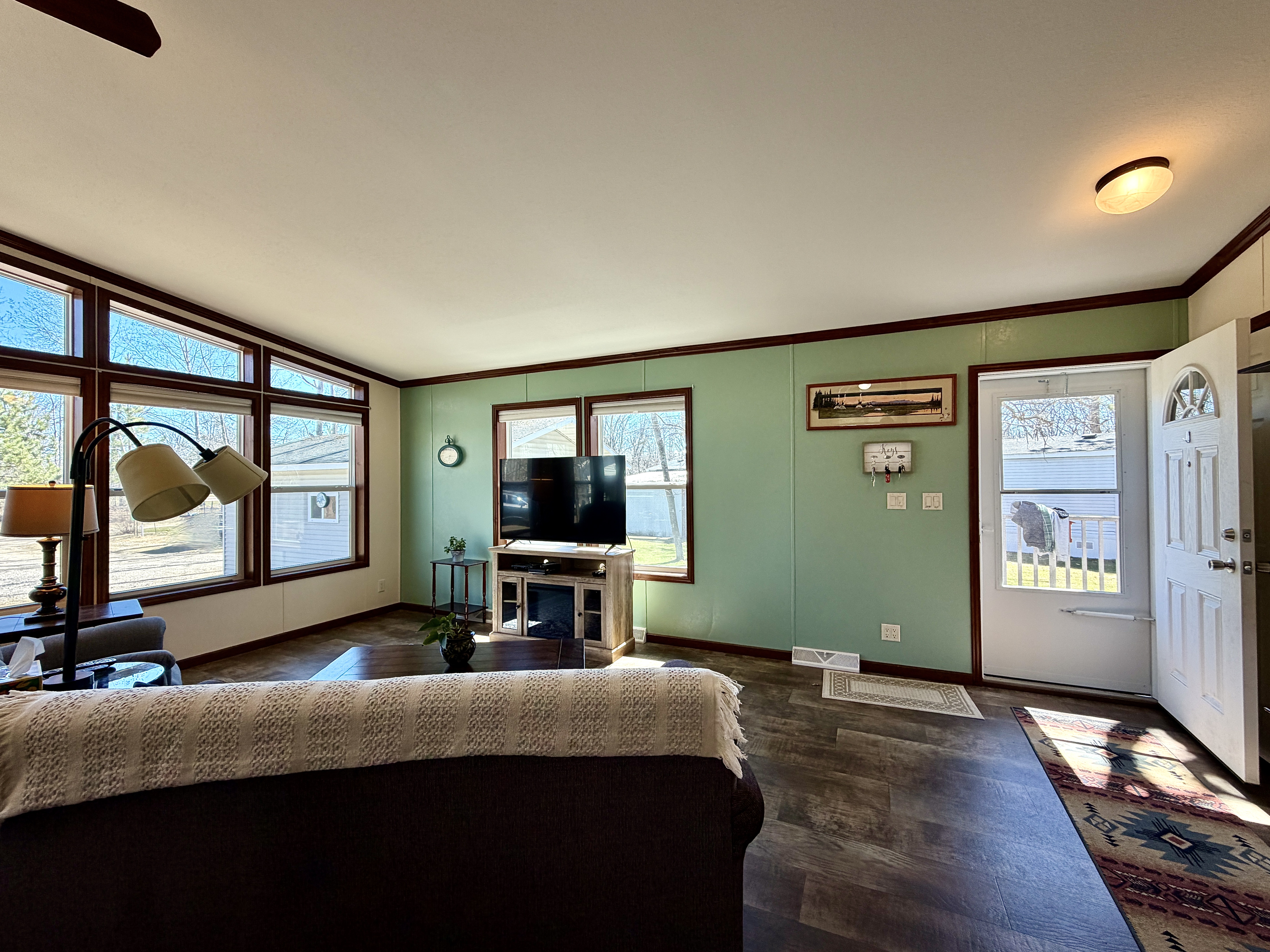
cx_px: 635
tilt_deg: +1.0
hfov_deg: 102.1
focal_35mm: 14
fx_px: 514
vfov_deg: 85.7
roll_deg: +1.6
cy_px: 476
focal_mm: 2.22
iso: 80
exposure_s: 1/120
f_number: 2.2
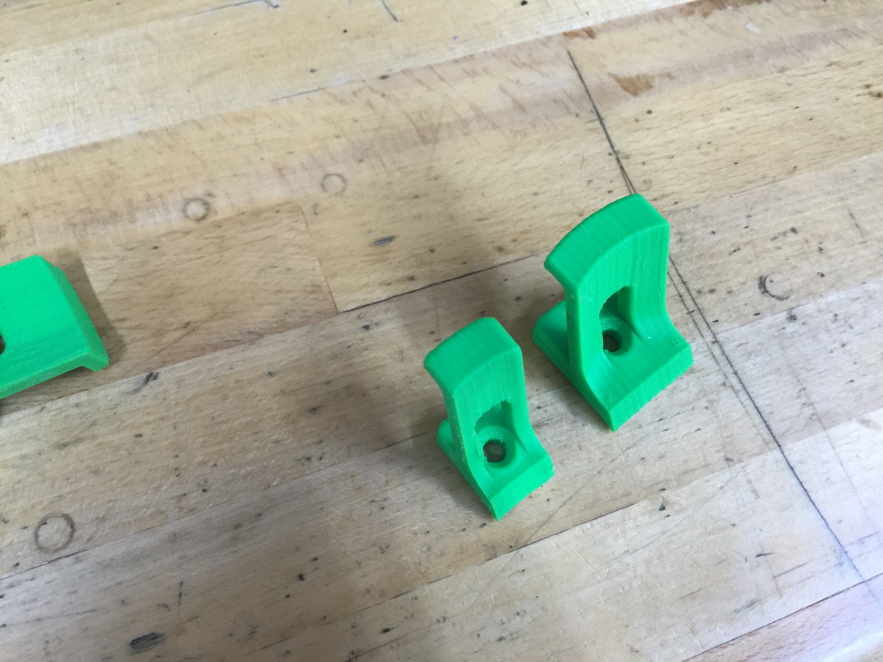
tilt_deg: -67.9
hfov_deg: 61.7
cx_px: 442
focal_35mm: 29
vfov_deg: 48.2
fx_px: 740
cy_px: 331
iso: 125
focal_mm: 4.15
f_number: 2.2
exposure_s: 1/30
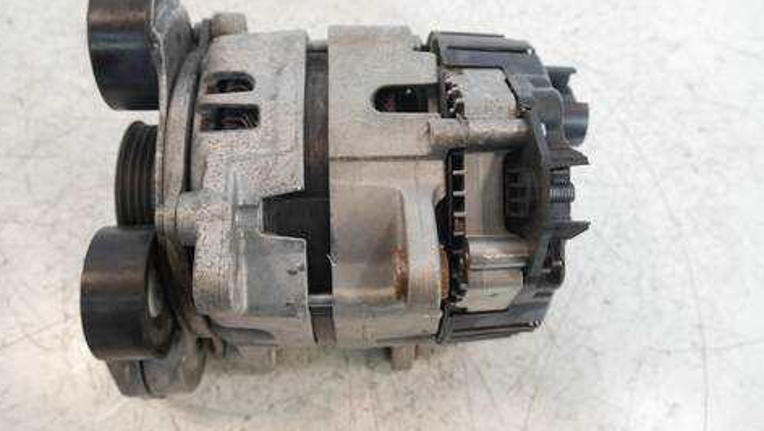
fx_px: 628
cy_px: 183
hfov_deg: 62.6
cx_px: 377
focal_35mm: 31
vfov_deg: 37.7
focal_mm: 14
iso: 400
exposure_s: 1/60
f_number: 3.5
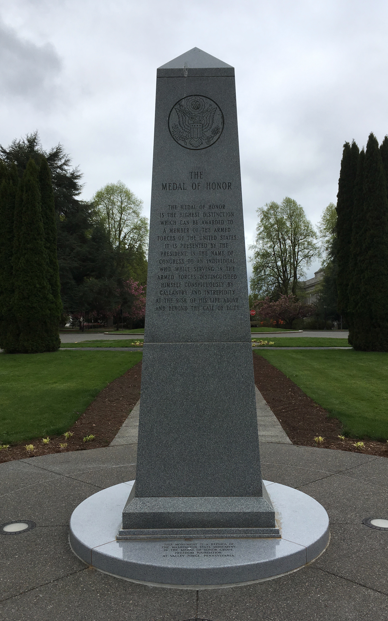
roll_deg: +0.1
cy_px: 310
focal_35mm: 31
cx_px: 196
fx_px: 524
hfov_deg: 40.6
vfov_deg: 61.2
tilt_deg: +0.2
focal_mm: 4.15
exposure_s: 1/2564
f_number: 2.2
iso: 25
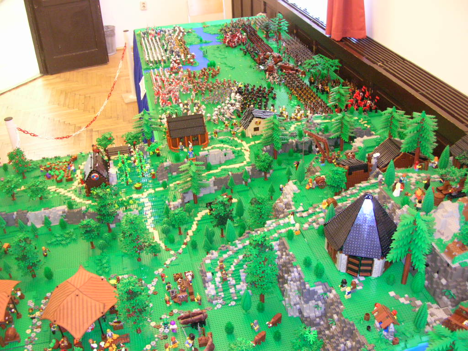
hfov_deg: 52.6
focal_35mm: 35
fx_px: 473
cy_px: 176
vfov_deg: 40.7
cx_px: 234
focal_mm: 5.8
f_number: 2.8
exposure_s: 1/5.1
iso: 200
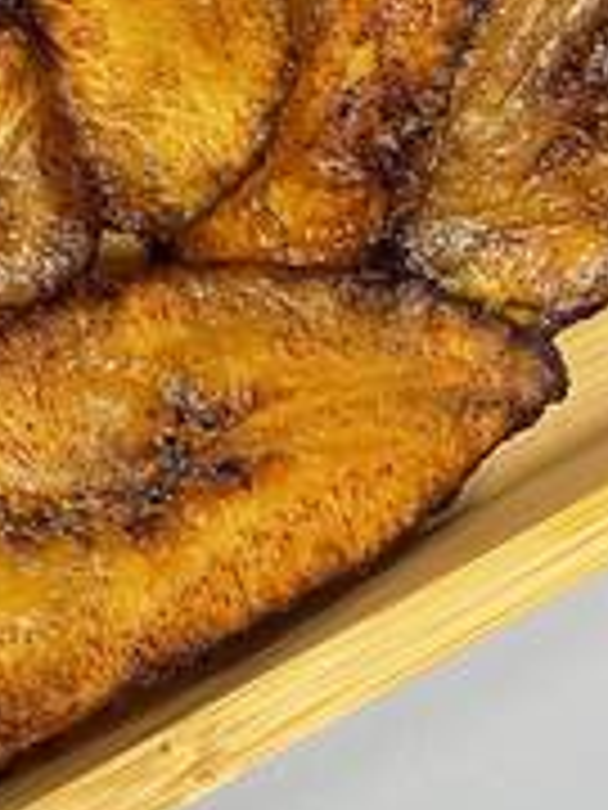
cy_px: 61
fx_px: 2482
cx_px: -419
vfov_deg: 18.2
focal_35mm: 106
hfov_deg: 12.9
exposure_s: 1/60
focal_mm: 4.2
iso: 160
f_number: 1.6
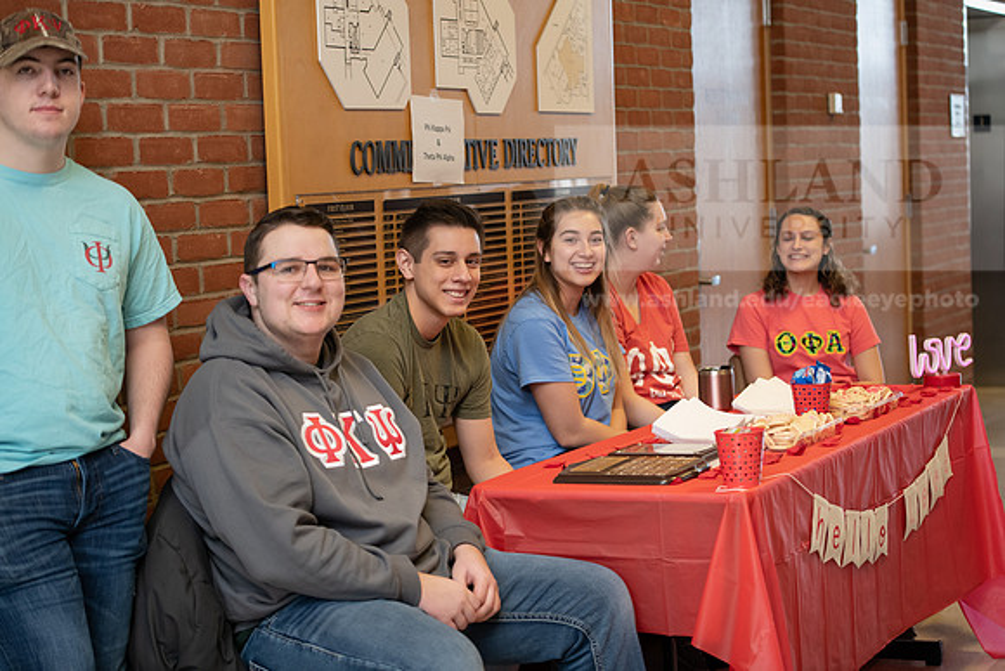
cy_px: 336
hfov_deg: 28.8
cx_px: 502
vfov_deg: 19.5
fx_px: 1955
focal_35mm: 70
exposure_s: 1/250
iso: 1600
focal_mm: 70
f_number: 3.5
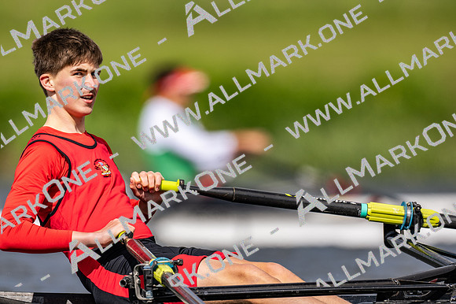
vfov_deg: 1.5
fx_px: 11393
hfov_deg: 2.3
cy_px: 152
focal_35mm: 900
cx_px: 228
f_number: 4
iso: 160
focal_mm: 600
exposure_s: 1/2500
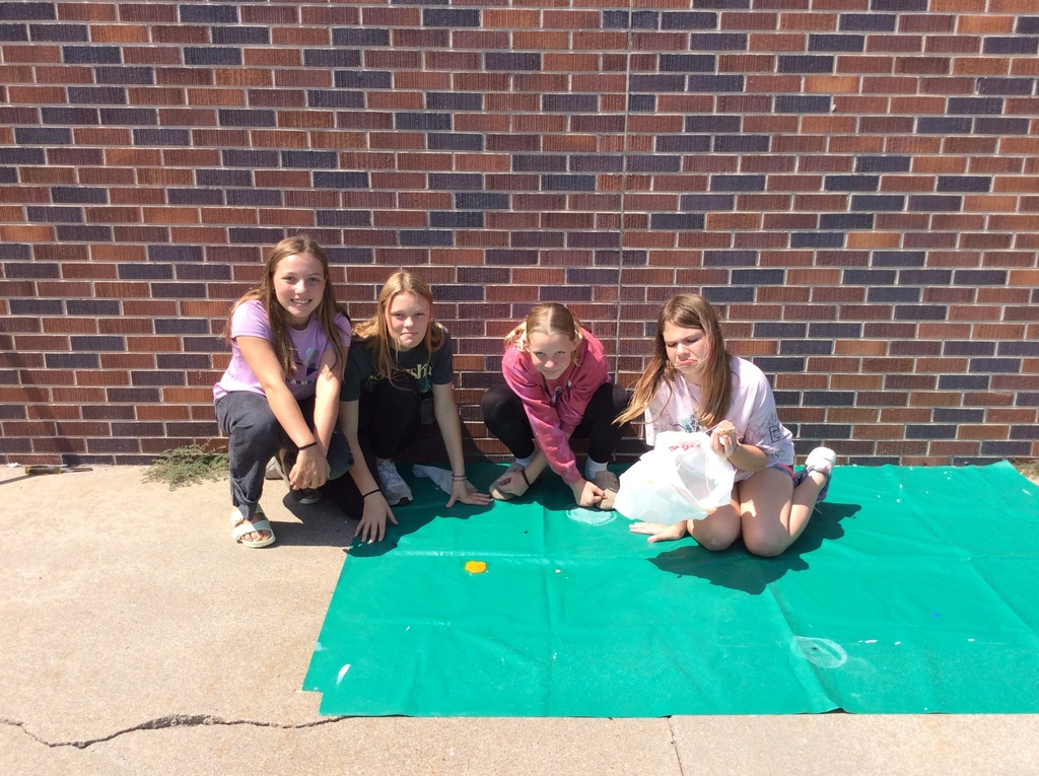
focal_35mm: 32
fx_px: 959
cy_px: 388
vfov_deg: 44.1
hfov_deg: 56.9
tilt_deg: -14.6
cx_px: 520
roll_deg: +0.9
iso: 32
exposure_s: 1/1167
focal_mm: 3.3
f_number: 2.4
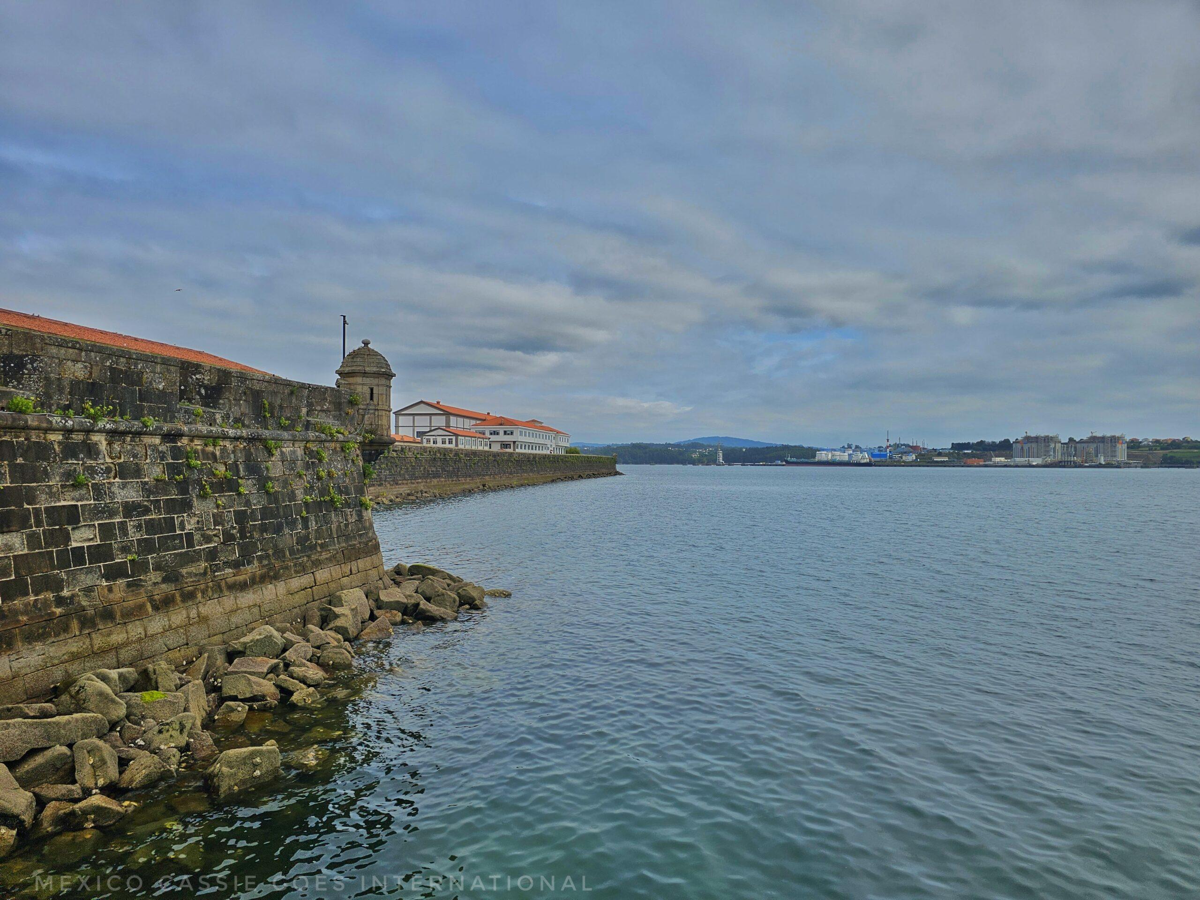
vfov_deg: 58.9
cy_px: 450
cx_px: 600
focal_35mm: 23
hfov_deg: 73.9
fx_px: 797
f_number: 1.7
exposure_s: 1/1114
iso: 10
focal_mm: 6.3
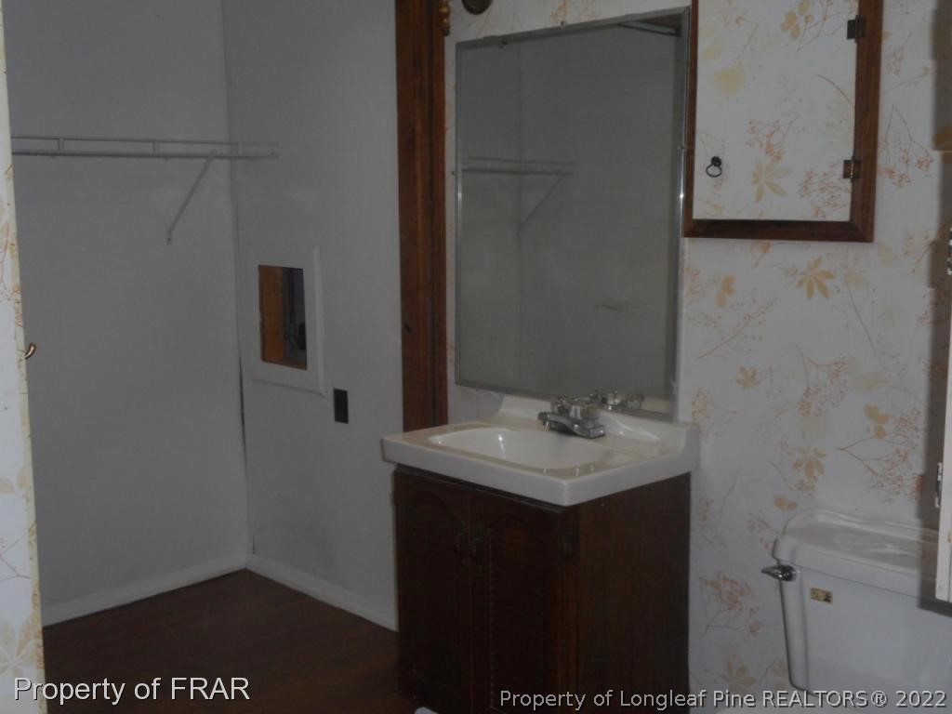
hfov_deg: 47.9
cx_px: 476
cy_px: 357
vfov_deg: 36.8
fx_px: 1073
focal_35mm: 39
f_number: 4.5
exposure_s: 1/30
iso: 250
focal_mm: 6.9
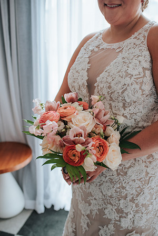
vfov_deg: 54.4
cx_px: 79
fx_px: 230
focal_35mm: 35
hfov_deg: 37.9
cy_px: 118
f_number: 3.2
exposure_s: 1/200
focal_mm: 35
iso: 500
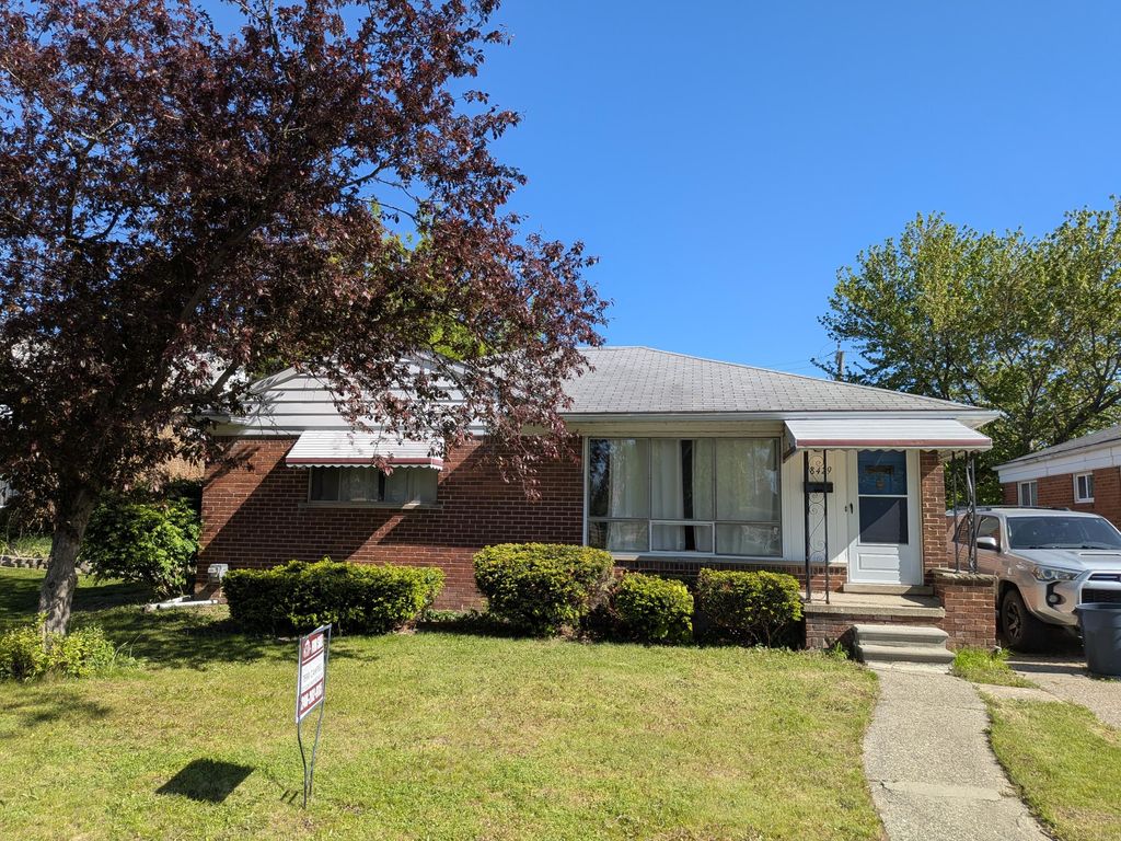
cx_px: 560
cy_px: 420
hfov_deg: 71.6
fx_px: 777
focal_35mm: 24
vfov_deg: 56.8
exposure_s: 1/1098
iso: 30
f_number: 1.7
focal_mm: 4.53
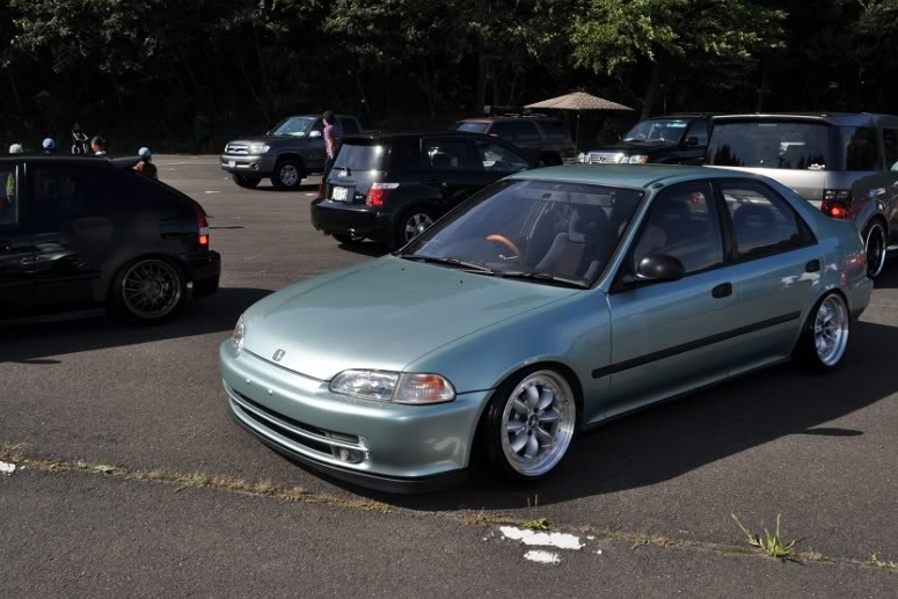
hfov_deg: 55.8
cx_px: 437
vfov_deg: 38.9
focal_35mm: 34
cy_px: 298
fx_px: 848
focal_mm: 22
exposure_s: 1/200
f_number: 14
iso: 200
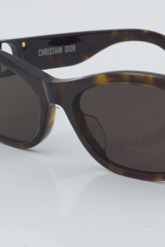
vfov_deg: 15.6
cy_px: 108
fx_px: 901
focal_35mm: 131
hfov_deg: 10.4
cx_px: 161
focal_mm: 50
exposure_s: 1/4
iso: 100
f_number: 29
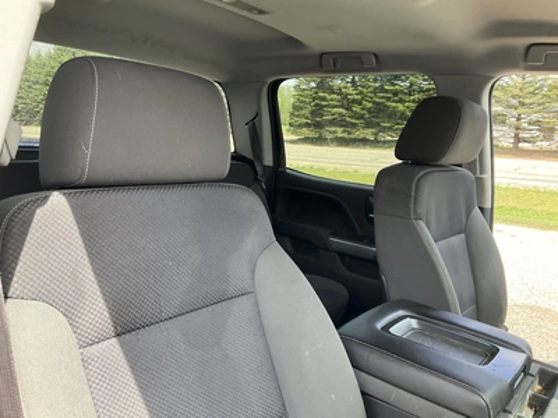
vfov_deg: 48.2
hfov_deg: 61.7
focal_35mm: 29
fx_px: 467
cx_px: 279
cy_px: 209
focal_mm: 3
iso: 25
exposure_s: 1/140
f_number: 1.8
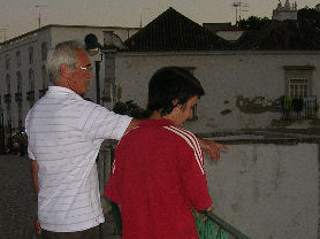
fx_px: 647
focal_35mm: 70
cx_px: 121
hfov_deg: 27.7
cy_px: 151
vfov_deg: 20.9
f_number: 2.8
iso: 78
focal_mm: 5.8
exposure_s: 1/60.1
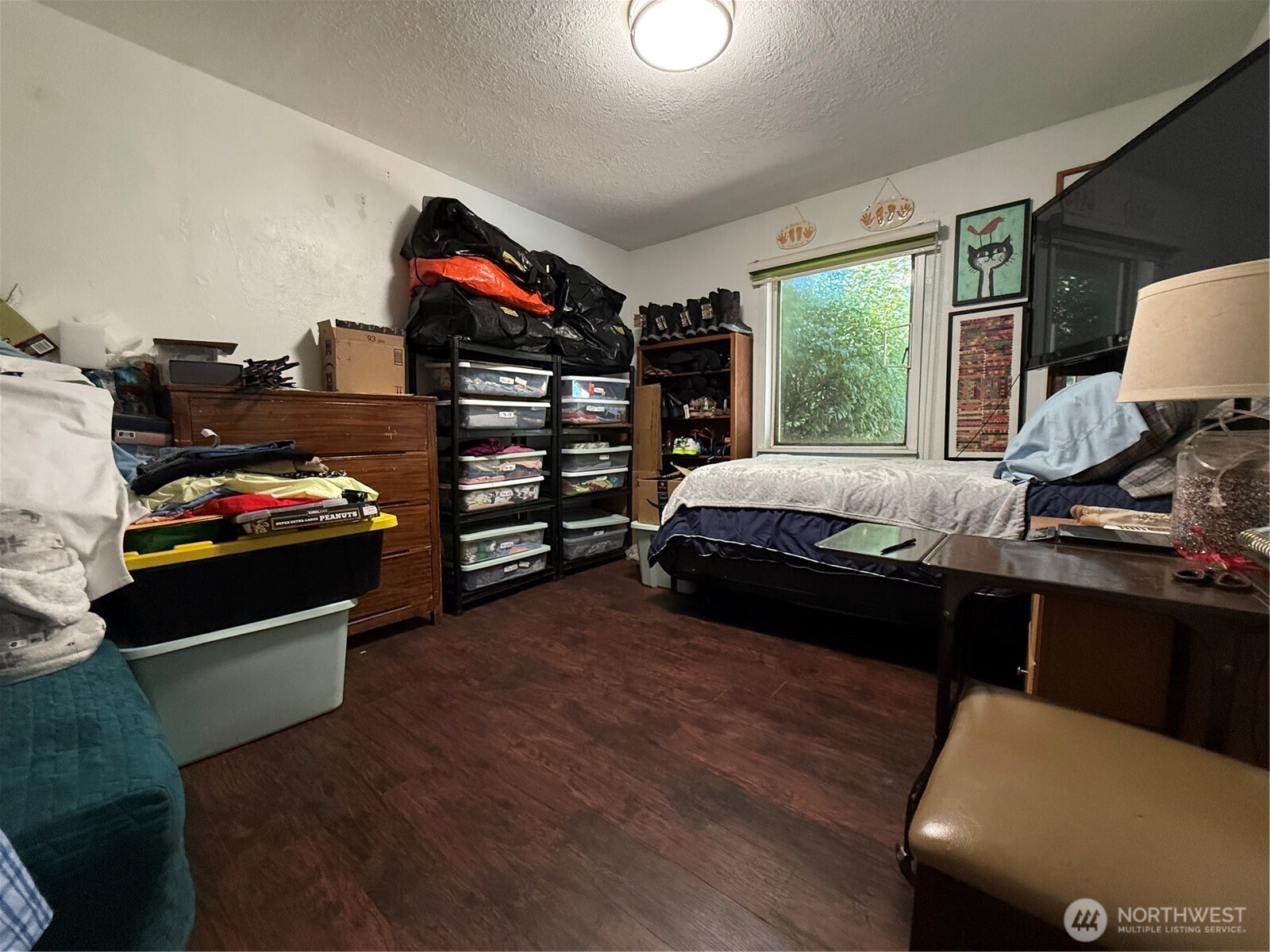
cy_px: 476
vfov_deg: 85.7
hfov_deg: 102.1
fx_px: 514
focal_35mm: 14
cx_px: 635
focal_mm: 2.22
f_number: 2.2
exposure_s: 1/60
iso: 320
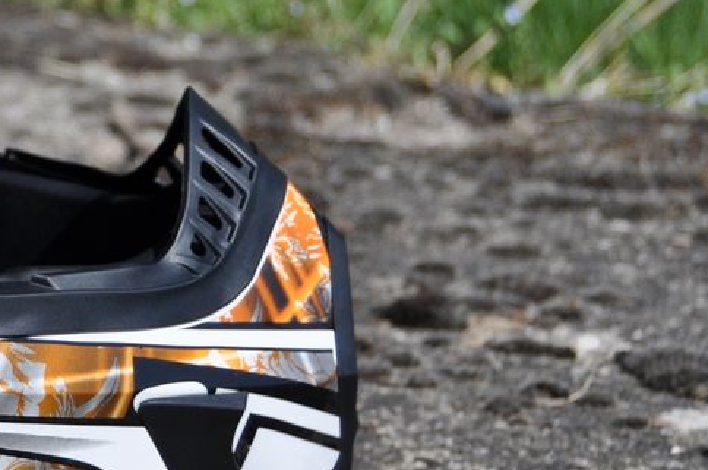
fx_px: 3102
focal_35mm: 158
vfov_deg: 8.6
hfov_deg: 12.4
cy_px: -15
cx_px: -328
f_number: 4.5
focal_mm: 34
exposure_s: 1/2500
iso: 200
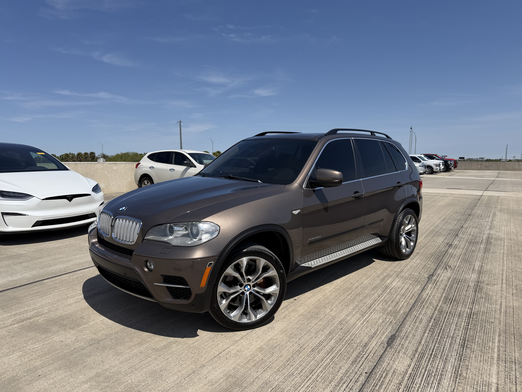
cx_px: 261
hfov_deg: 71.6
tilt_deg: -6.1
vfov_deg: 56.8
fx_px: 362
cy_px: 196
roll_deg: +0.5
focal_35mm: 24
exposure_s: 1/8130
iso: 80
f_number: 1.78
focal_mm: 6.76
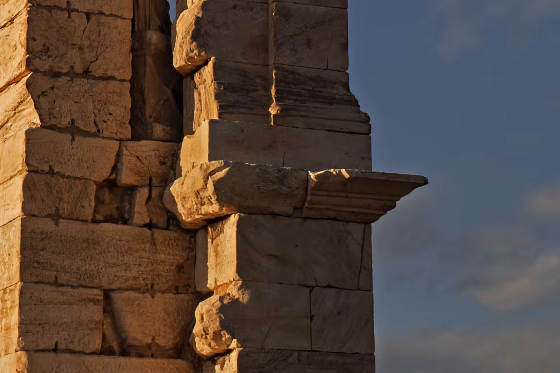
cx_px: 30
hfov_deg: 14.9
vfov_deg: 9.9
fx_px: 2114
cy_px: -93
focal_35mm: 136
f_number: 11
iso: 640
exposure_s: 1/800
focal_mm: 50
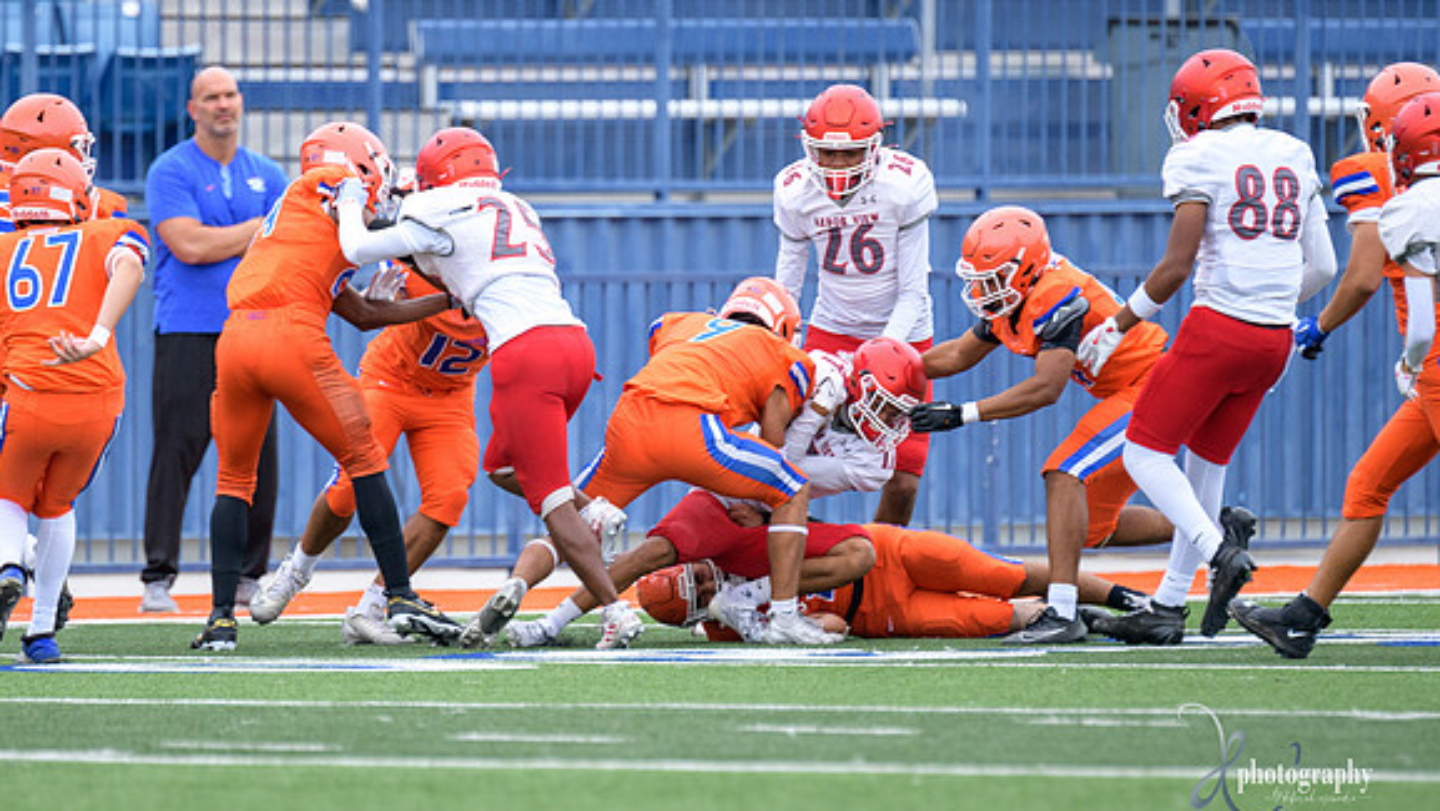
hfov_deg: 3.9
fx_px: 20969
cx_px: 559
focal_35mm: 549
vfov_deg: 2.2
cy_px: 399
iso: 360
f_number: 2.8
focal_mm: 300
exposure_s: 1/1000
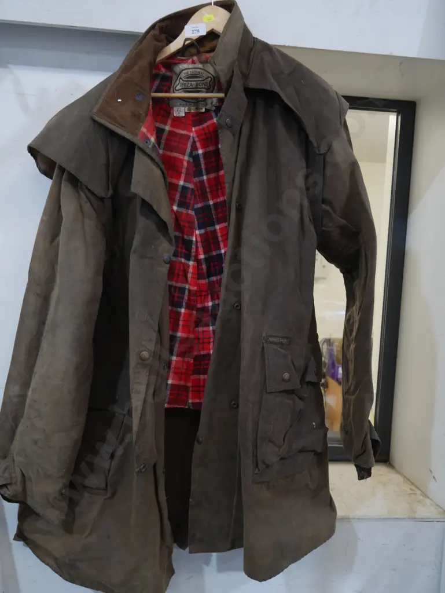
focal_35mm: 32
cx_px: 222
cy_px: 296
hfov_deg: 44.2
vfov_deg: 56.8
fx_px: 548
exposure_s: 1/60
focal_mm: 16
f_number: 3.6
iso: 800
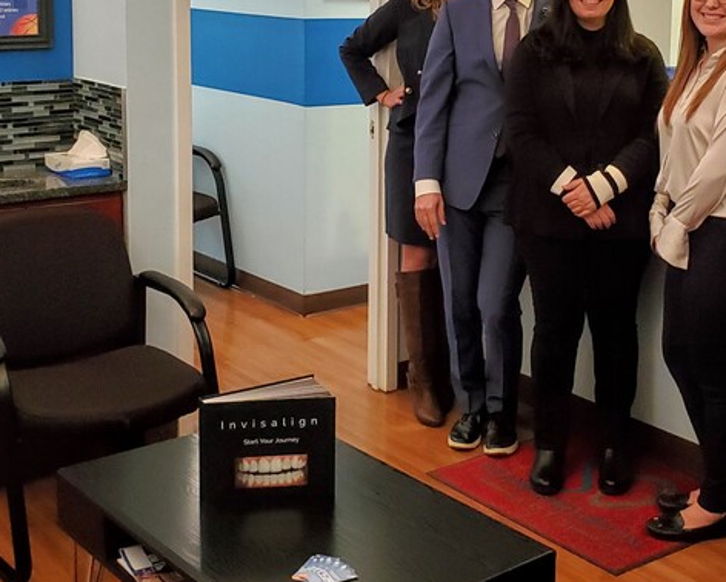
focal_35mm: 55
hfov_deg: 33.8
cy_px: 111
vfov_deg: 27.1
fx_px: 1182
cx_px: 498
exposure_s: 1/39
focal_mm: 4.3
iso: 400
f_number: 2.4
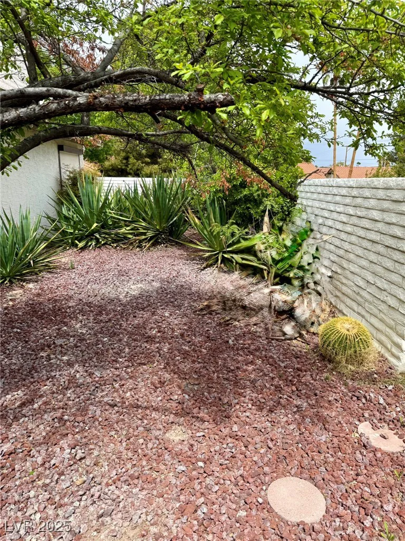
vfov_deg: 71.6
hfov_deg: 56.8
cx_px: 202
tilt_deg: -13.3
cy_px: 270
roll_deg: -1.0
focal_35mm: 24
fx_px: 374
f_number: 1.78
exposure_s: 1/2703
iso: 80
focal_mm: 6.76
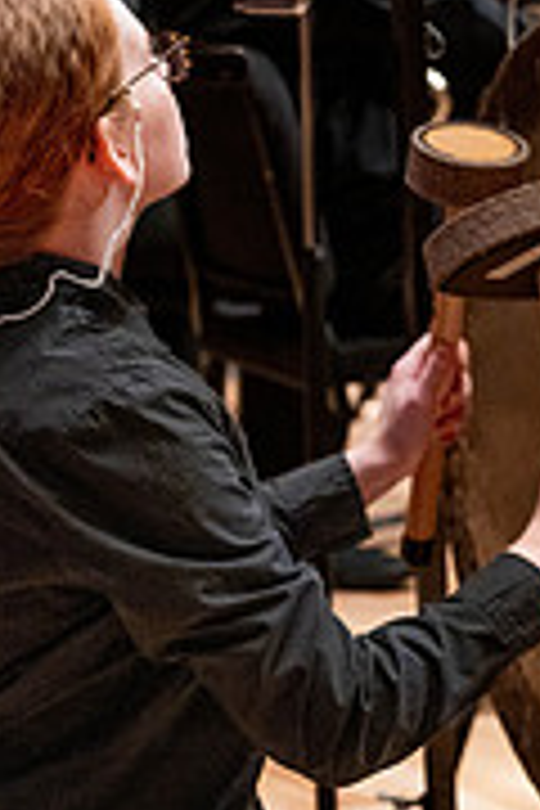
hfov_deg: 8.8
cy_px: 428
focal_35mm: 155
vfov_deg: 13.2
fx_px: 3487
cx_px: 486
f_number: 4
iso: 2000
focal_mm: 62
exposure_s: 1/250
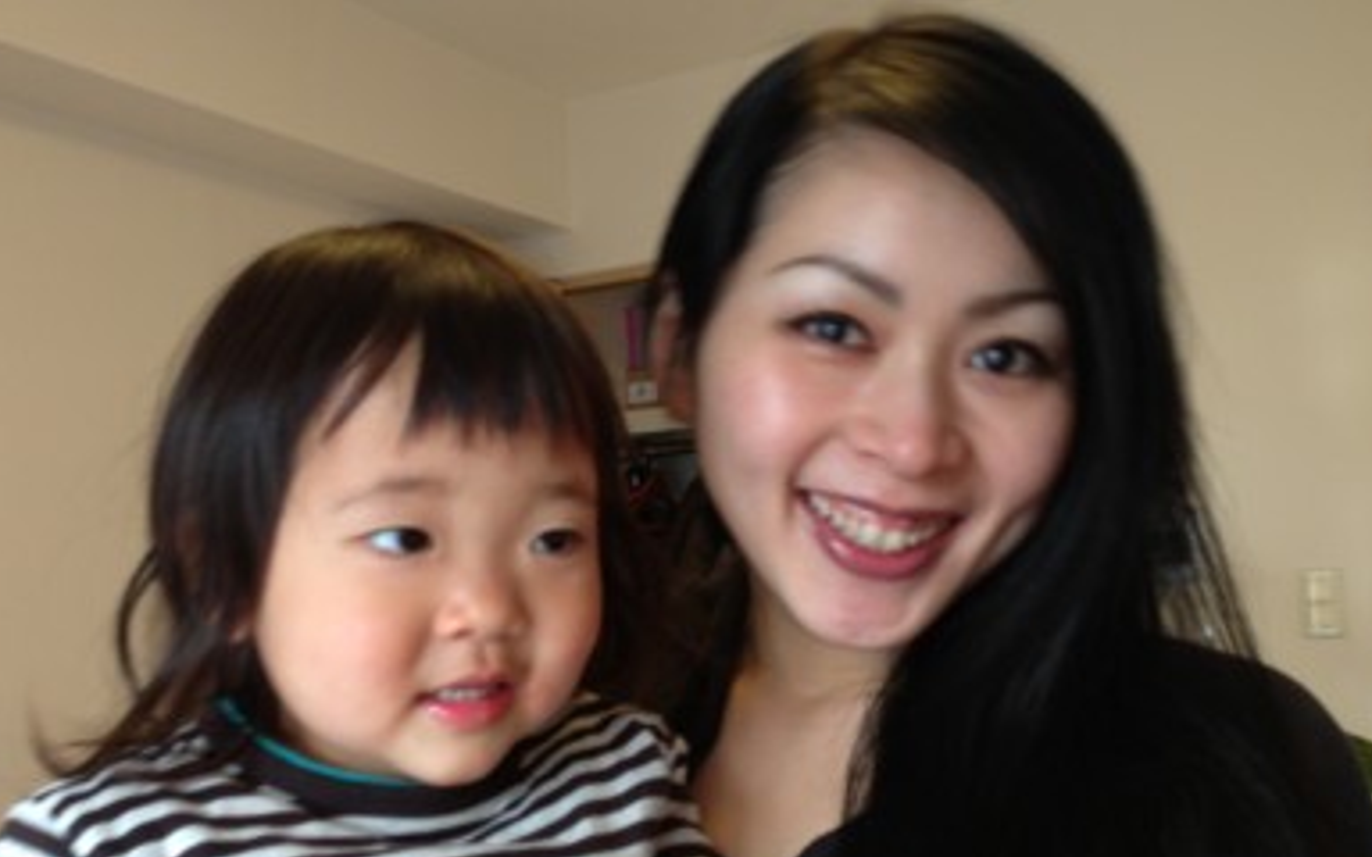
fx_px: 1533
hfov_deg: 48.2
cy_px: 486
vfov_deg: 31.2
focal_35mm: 41
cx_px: 632
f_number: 2.4
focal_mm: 4.13
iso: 50
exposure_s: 1/24
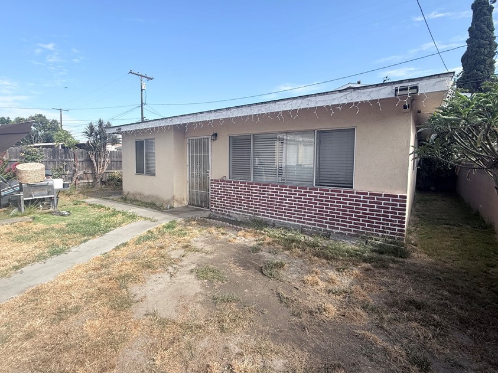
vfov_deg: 74.6
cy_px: 176
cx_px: 230
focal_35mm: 17
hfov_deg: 90.9
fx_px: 245
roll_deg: -0.6
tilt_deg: -2.6
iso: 50
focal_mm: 2.22
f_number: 2.2
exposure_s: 1/955
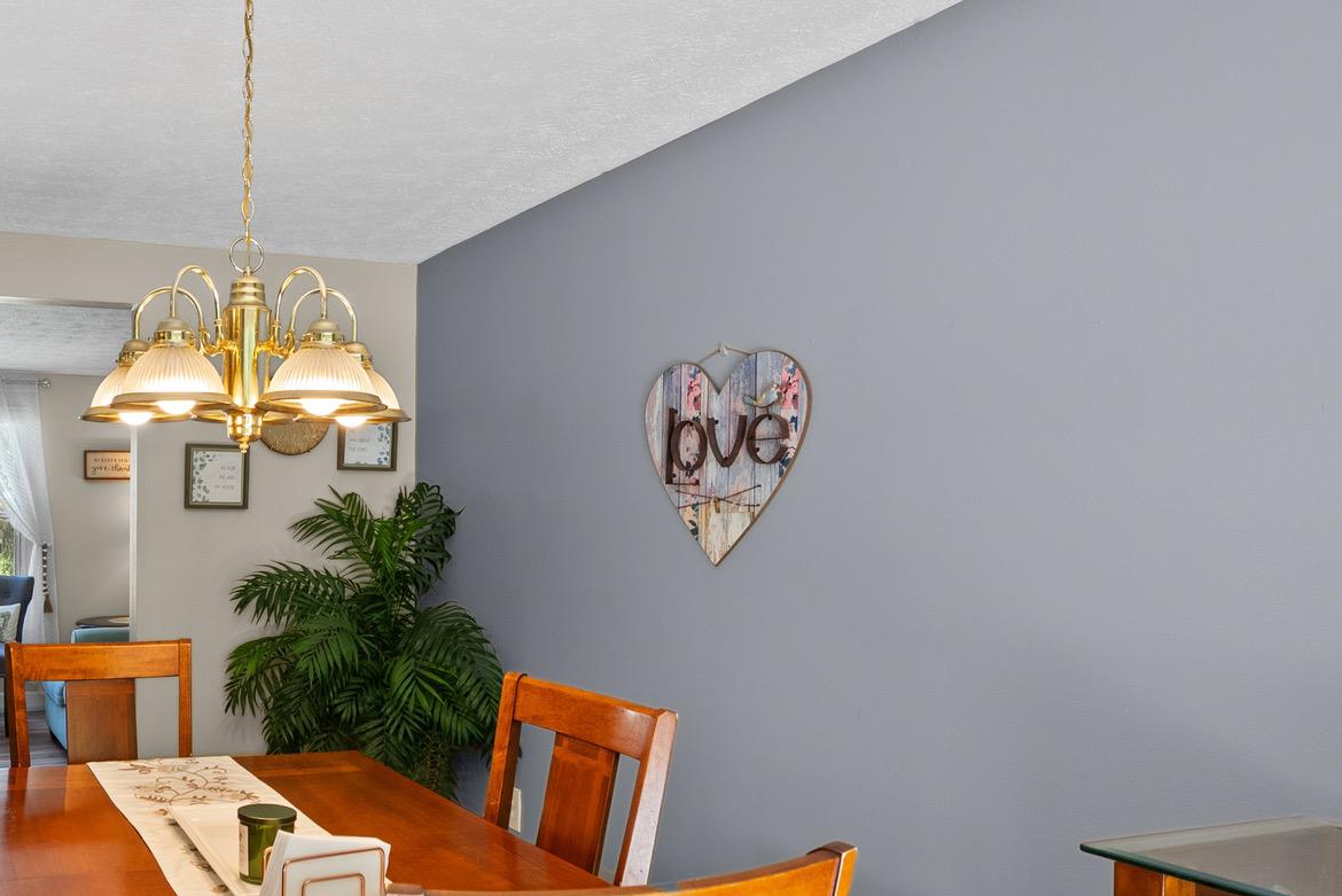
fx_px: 1044
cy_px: 527
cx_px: 219
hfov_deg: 58.9
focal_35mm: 28
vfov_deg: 46.2
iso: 800
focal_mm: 16
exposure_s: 1/15
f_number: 8
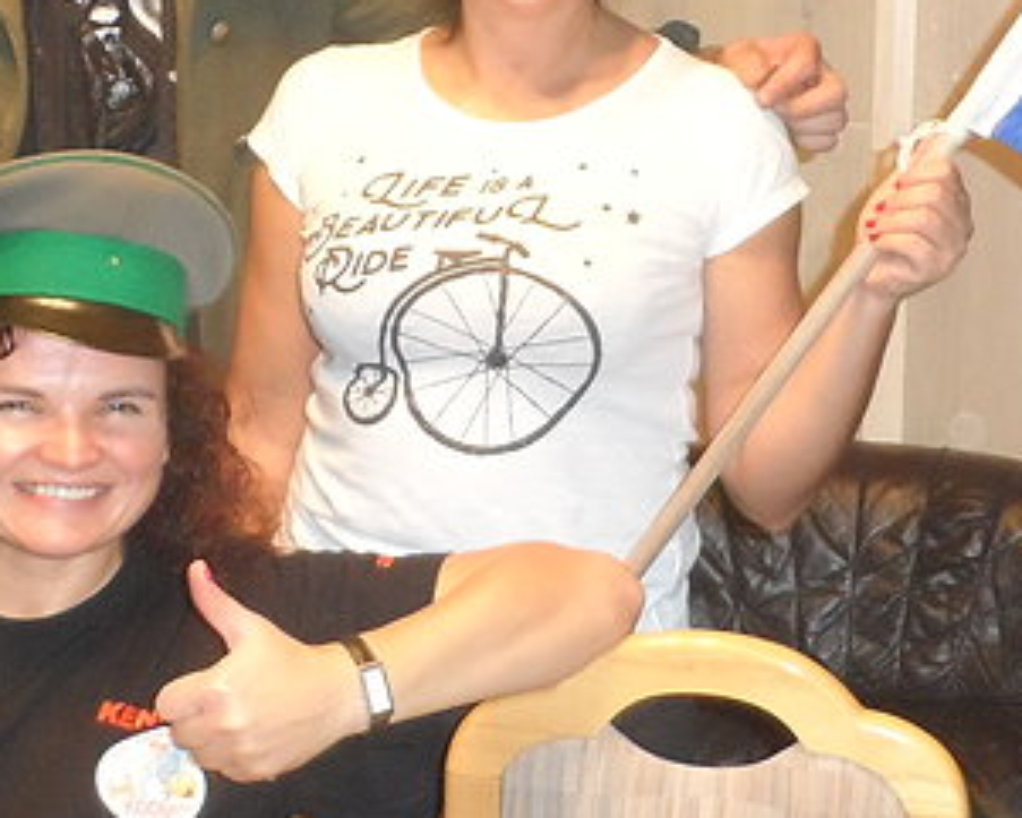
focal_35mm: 70
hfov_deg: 27.1
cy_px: 205
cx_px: 564
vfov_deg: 21.7
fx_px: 2118
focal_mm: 4
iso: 400
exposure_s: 1/30
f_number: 3.2
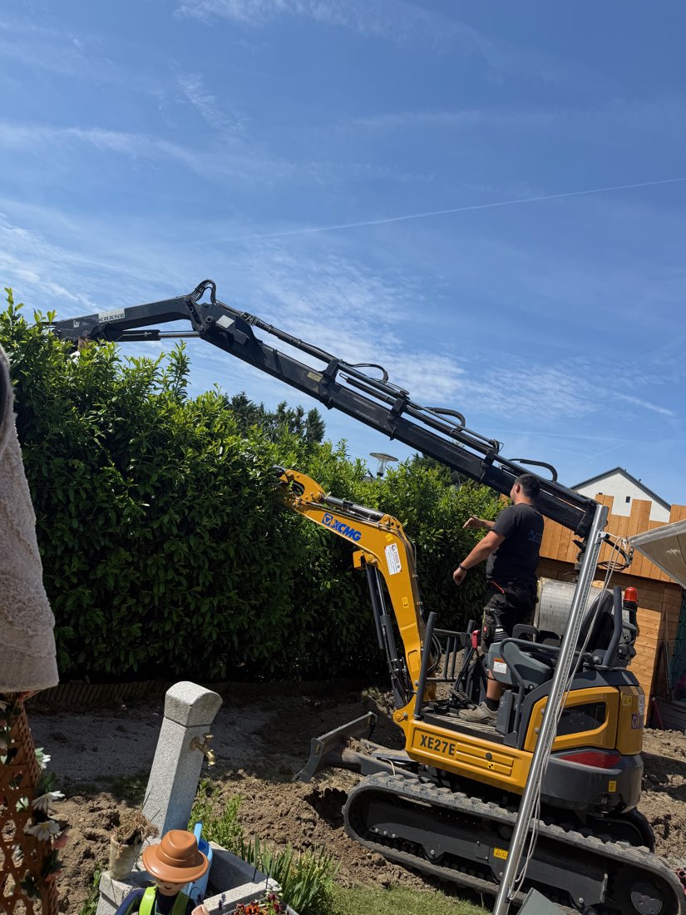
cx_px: 343
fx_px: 634
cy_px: 458
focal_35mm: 24
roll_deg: -14.4
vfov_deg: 71.6
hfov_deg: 56.8
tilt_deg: +8.2
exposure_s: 1/4167
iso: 80
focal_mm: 6.76
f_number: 1.78
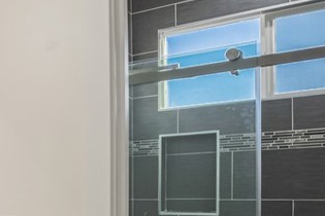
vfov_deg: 25.0
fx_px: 469
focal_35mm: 52
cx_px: -131
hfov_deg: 28.6
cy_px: 205
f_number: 8
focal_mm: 16
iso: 400
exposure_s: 1/80
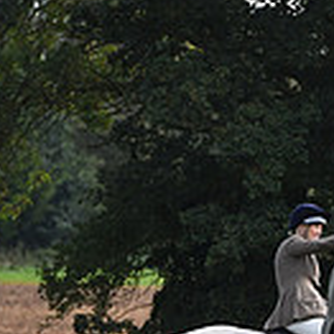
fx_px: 8187
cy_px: 247
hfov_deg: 2.3
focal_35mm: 750
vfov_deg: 2.3
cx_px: 660
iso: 500
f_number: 5
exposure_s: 1/800
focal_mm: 200
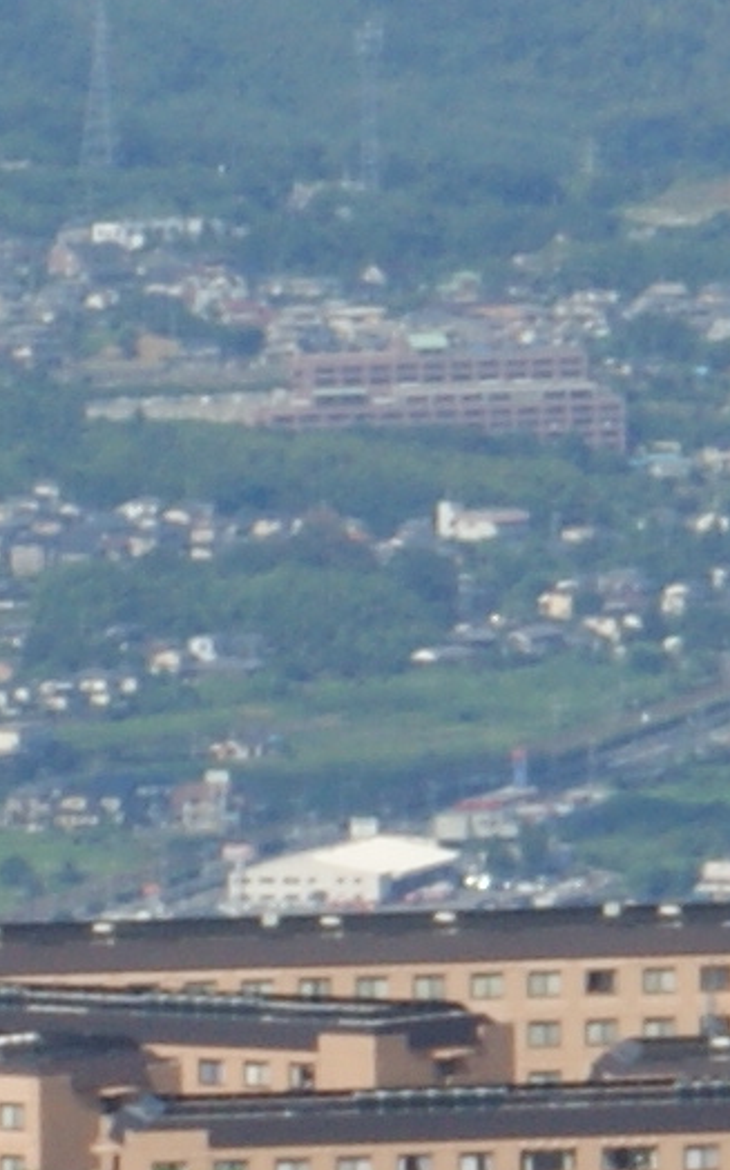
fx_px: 29891
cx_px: -2357
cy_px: 2126
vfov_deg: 2.2
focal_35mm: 938
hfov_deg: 1.4
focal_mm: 70
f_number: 11
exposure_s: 1/160
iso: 100
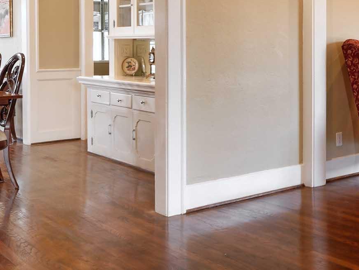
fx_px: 550
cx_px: 347
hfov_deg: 33.5
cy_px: 62
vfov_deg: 27.1
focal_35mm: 53
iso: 100
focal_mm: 16
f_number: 5.6
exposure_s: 1/8
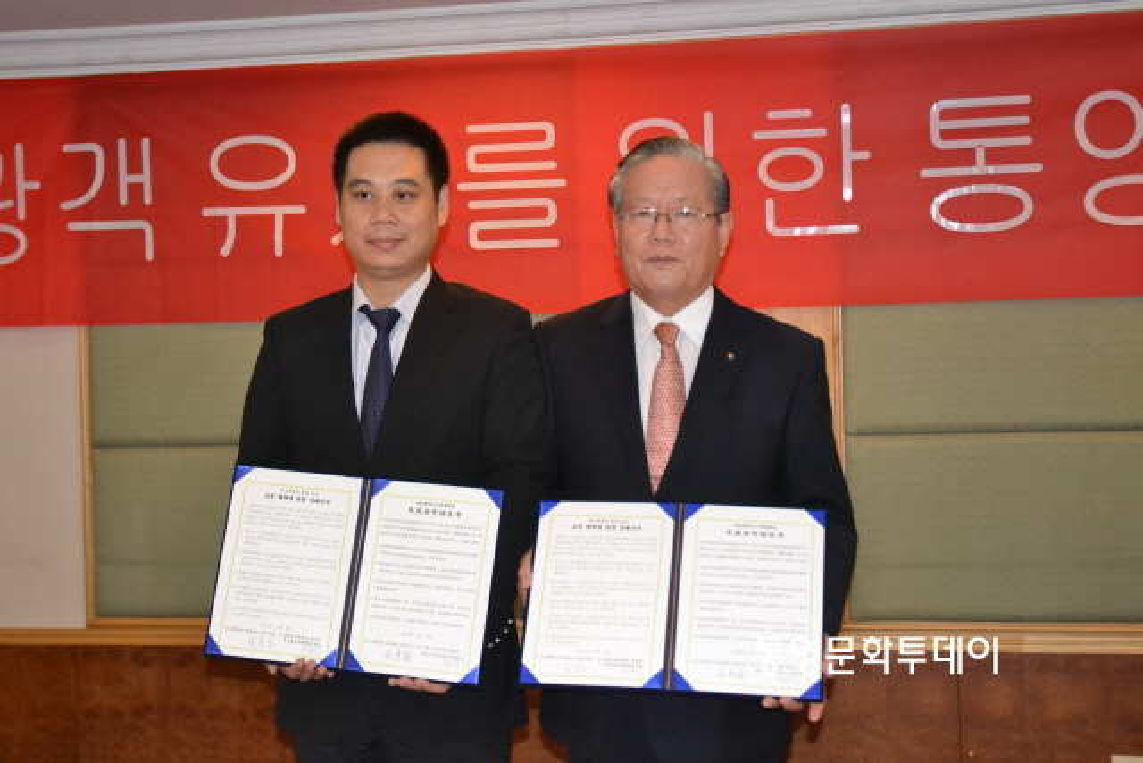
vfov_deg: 23.8
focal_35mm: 57
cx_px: 572
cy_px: 382
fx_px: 1810
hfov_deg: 35.0
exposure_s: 1/60
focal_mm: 38
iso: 3200
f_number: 4.2
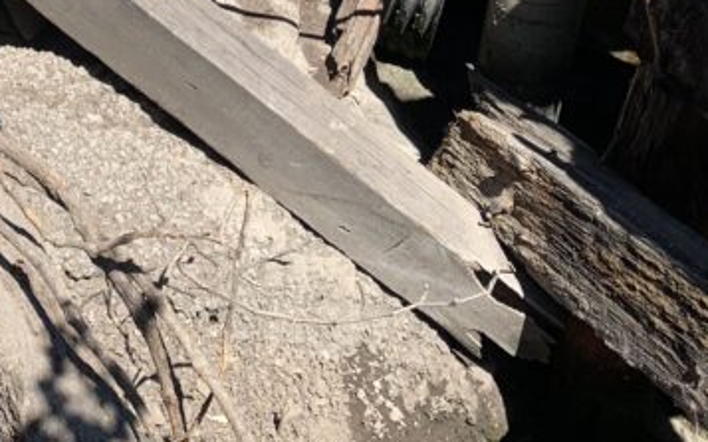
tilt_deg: -23.6
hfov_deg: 25.5
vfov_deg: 14.6
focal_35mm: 79
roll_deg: -4.1
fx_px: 1524
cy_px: -339
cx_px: 99
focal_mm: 4.25
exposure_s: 1/1513
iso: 25
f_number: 1.8
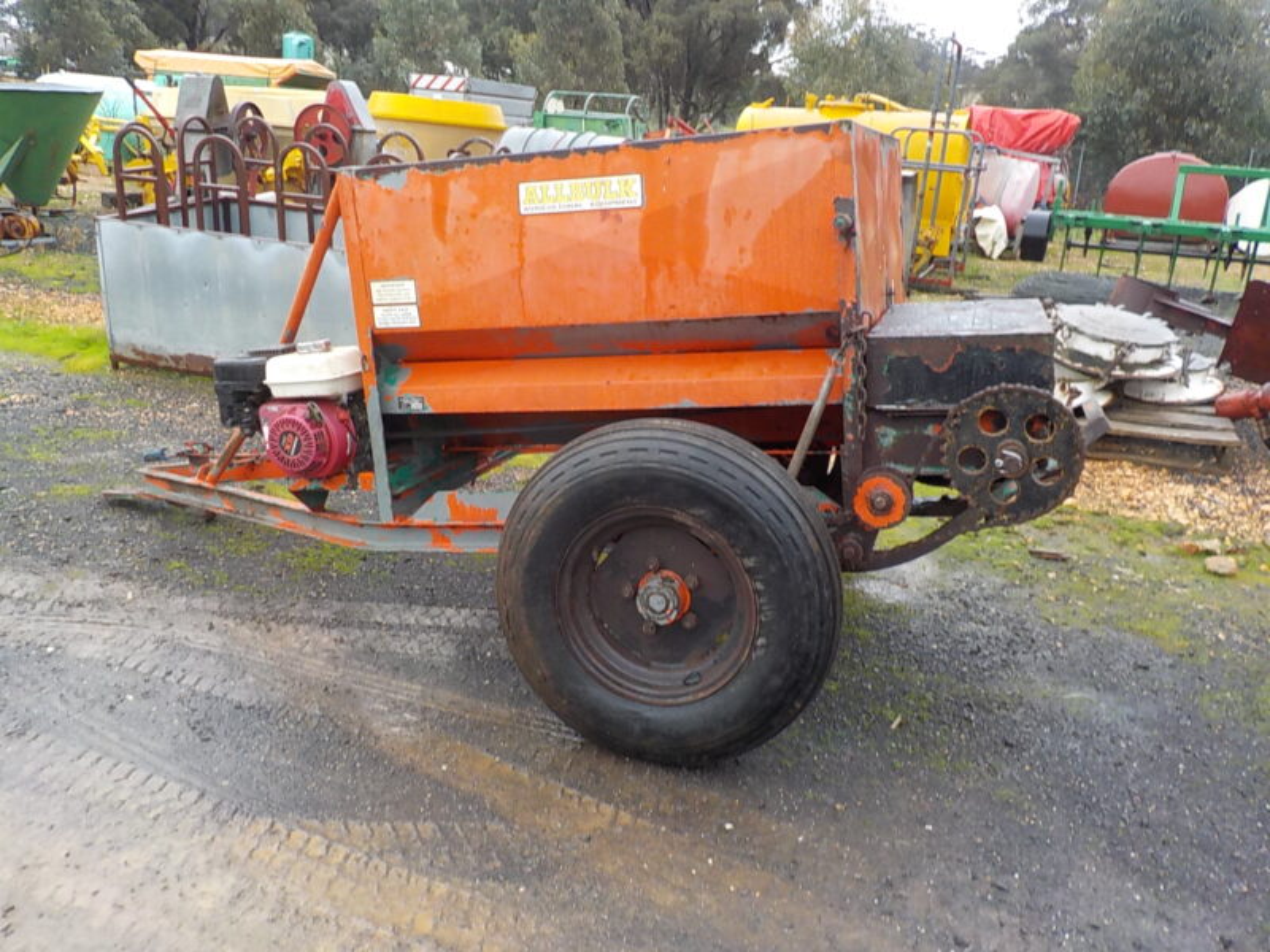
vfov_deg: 46.8
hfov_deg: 60.0
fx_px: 1101
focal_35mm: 30
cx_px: 635
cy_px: 476
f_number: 3.3
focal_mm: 4.1
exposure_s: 1/50
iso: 125
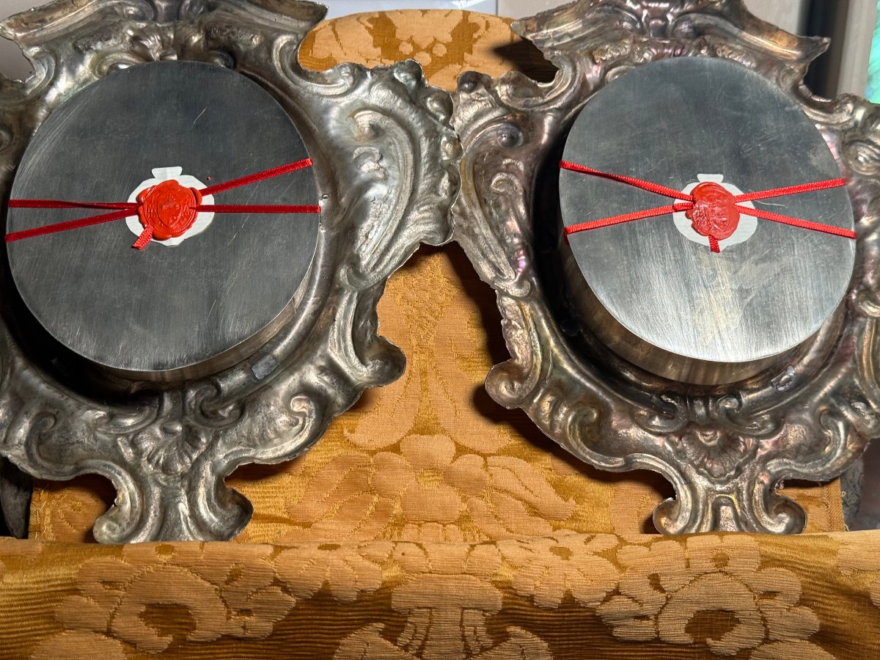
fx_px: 1220
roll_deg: +0.2
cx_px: 440
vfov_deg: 30.3
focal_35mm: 48
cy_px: 330
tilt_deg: -22.8
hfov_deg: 39.7
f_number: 1.78
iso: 50
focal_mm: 6.76
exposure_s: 1/121
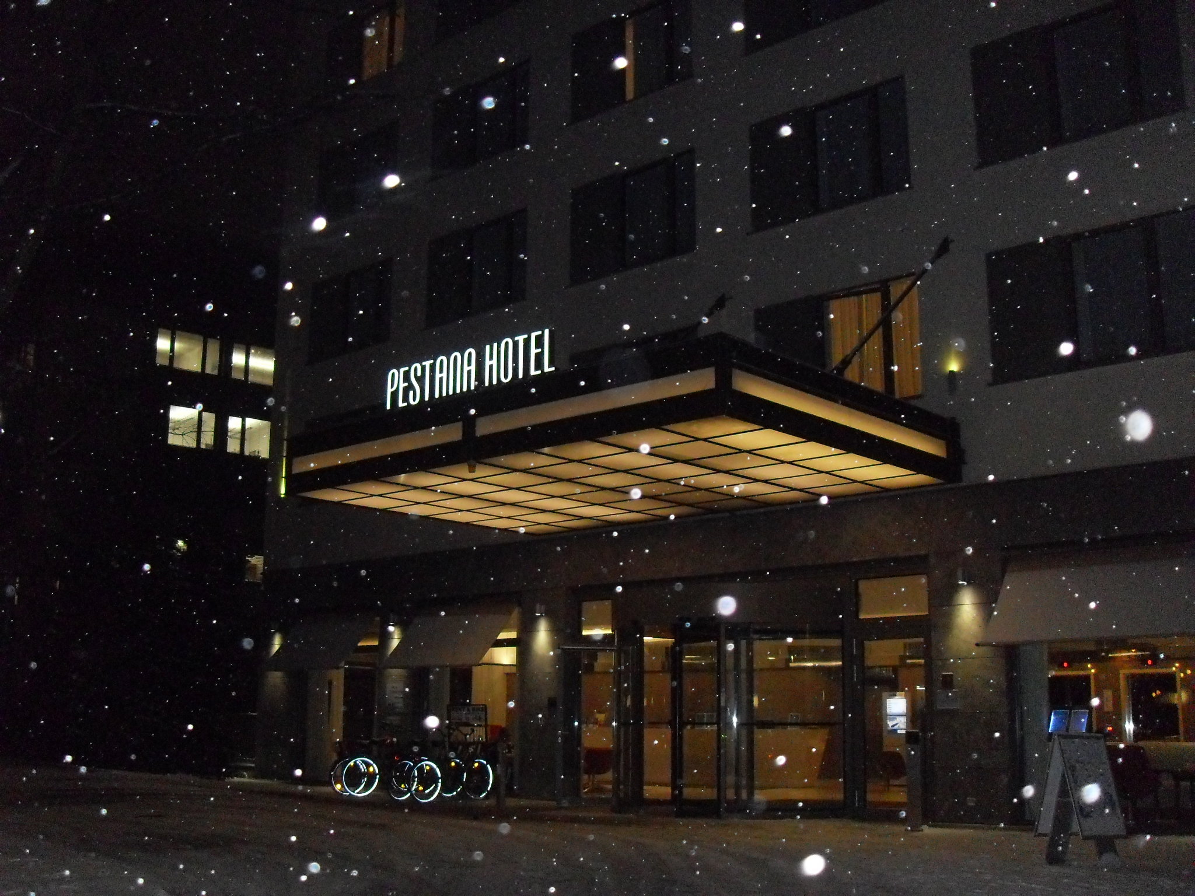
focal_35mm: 37
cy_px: 448
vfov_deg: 38.7
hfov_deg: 50.1
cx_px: 598
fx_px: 1277
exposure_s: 1/45
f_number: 2.8
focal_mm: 6.3
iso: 400
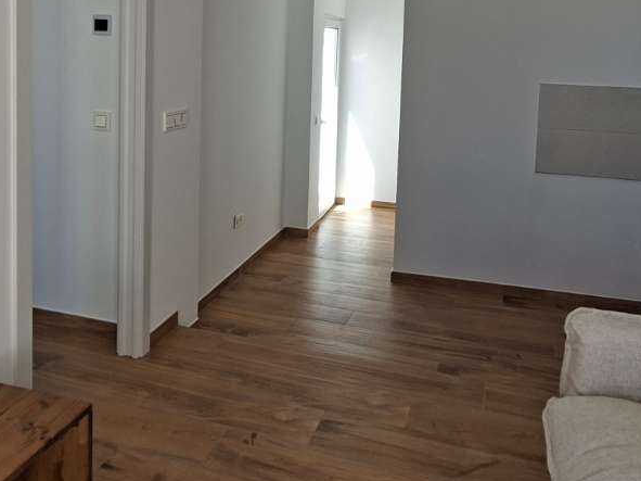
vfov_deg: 41.1
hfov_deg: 55.3
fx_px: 611
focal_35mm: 33
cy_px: 96
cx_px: 305
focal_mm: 1.74
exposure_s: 1/156
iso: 40
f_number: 2.2
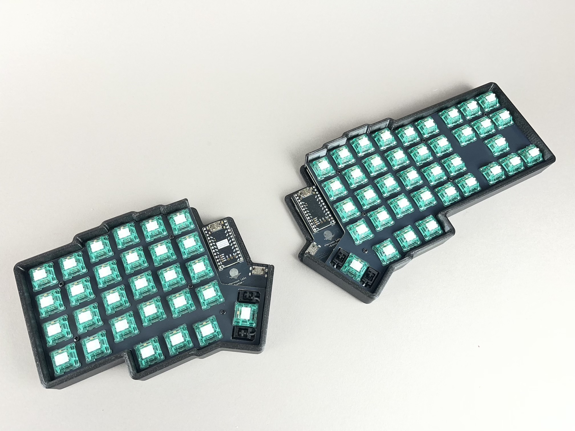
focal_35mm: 26
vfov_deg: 53.1
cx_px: 288
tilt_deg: -67.0
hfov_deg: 67.3
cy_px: 216
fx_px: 432
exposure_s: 1/120
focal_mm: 5.1
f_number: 1.6
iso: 50
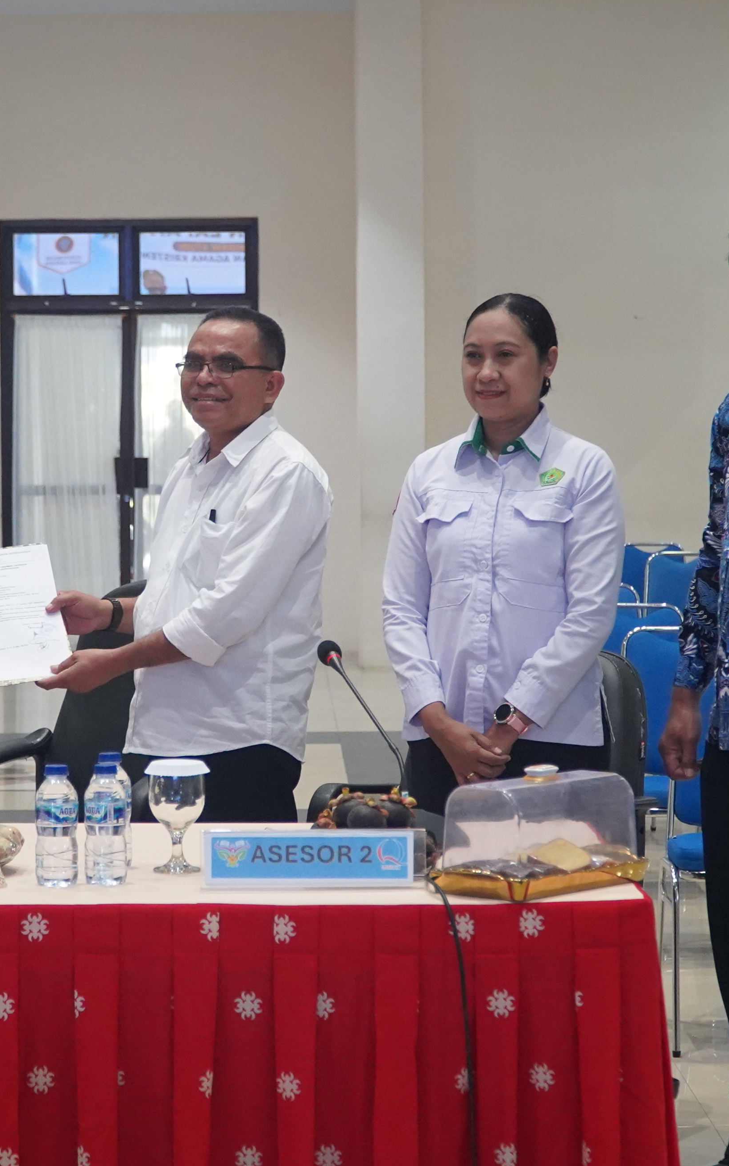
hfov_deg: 14.6
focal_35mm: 89
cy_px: 582
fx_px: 2829
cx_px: 192
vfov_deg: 23.3
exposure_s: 1/160
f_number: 4
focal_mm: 39
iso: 4000
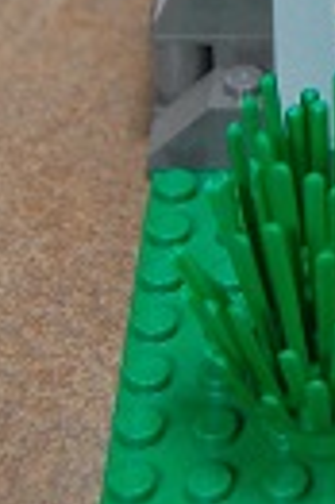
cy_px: -258
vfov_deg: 10.3
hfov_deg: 7.0
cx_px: 504
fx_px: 2701
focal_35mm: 193
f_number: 4.2
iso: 800
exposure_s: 1/60
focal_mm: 28
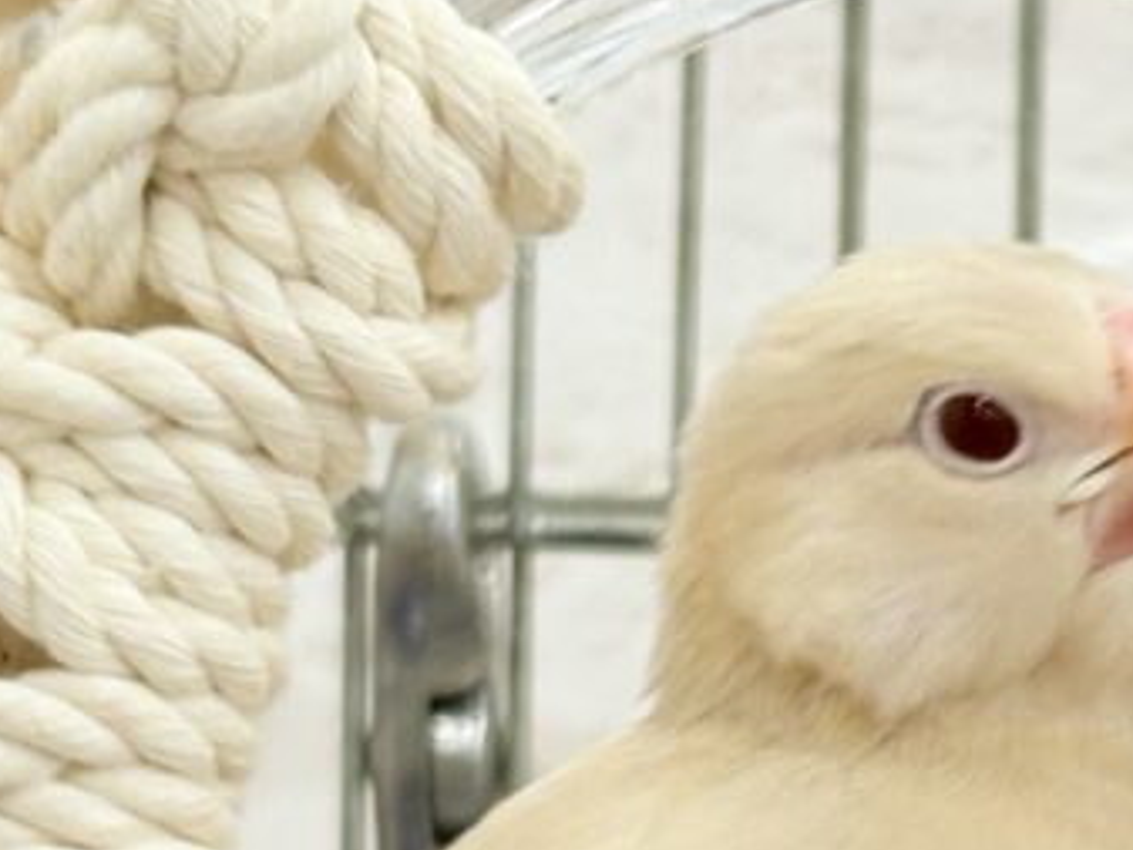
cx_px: 1402
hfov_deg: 10.5
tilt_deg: -1.9
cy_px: 1045
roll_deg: -1.1
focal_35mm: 185
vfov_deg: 7.9
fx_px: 6057
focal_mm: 5.96
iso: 50
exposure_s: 1/50
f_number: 1.6
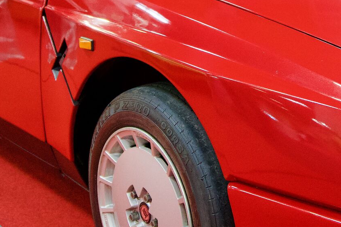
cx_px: 269
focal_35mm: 81
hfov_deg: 24.6
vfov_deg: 16.6
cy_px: 30
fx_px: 771
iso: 2000
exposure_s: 1/160
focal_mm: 19
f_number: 4
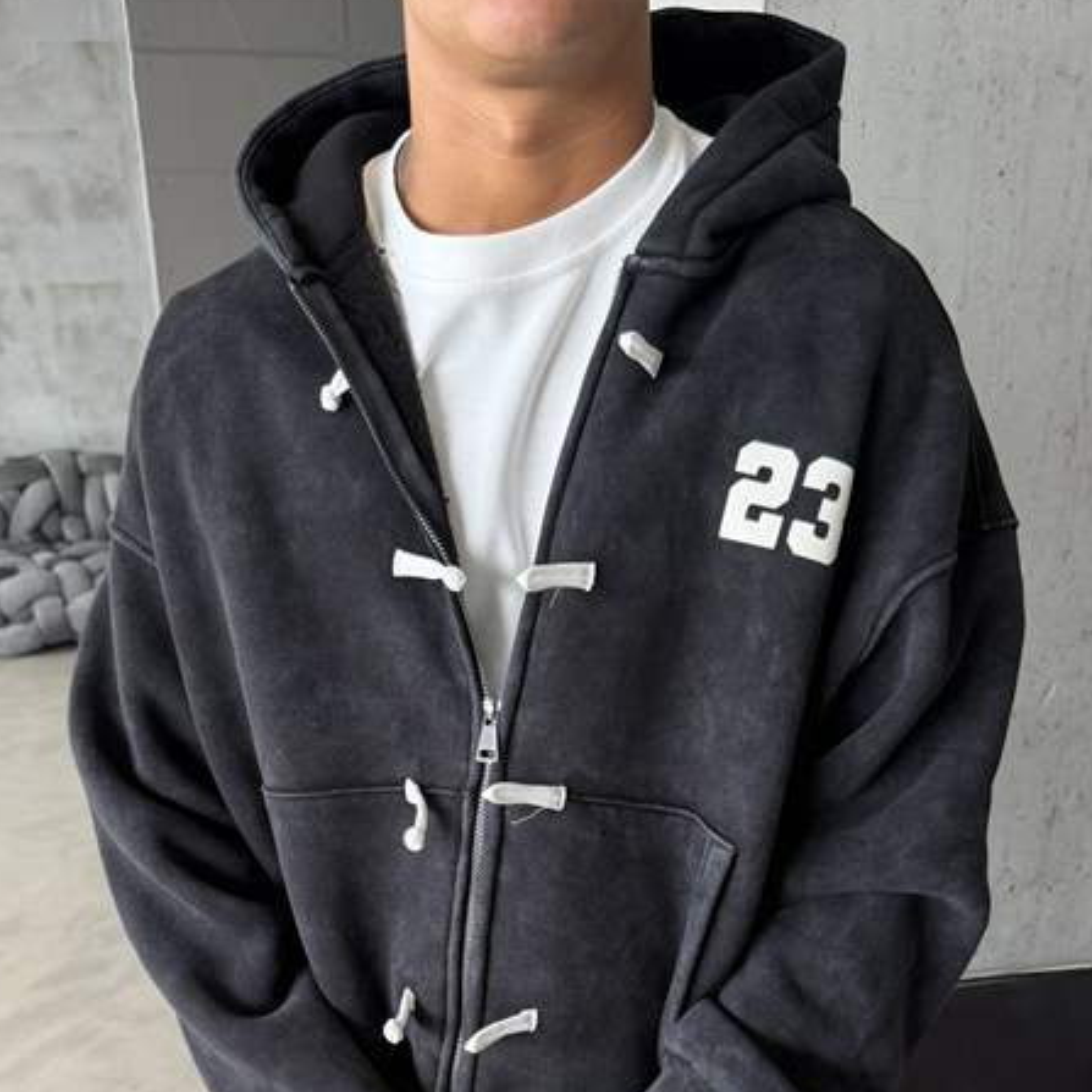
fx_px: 1356
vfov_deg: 40.9
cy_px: 960
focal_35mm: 38
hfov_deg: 43.9
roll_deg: +1.4
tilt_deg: -26.6
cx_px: 537
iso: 125
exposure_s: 1/121
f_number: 1.78
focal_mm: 6.76
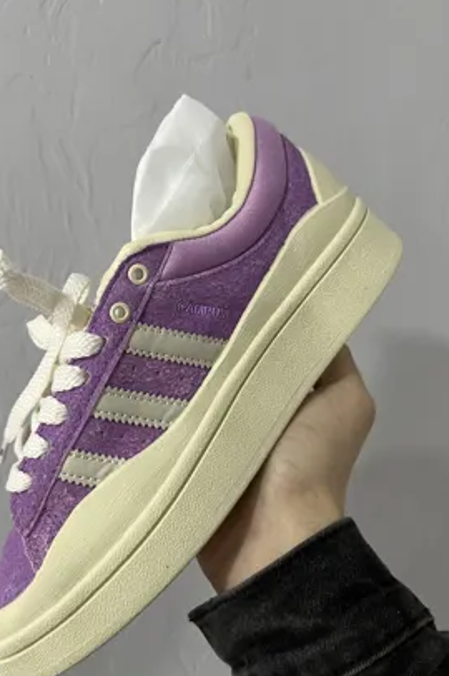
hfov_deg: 40.9
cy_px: 311
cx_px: 183
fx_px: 600
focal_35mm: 32
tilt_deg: -11.1
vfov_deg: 58.7
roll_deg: +3.1
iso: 125
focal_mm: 5.7
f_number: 1.5
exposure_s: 1/97
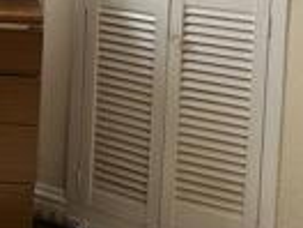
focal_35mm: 126
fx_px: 1103
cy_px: -78
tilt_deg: -3.7
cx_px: -165
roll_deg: -0.3
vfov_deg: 11.4
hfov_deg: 14.5
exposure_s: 1/448
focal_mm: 5.7
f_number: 1.5
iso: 50
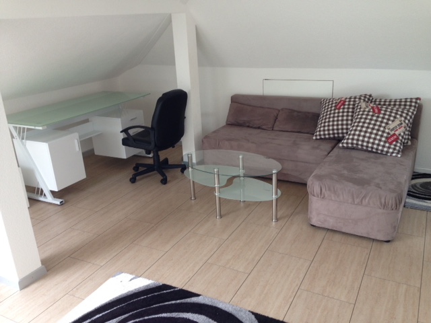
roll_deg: +2.9
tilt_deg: -20.6
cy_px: 162
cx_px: 216
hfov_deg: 55.4
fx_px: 411
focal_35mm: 33
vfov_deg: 42.9
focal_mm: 4.12
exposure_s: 1/24
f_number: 2.4
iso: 50
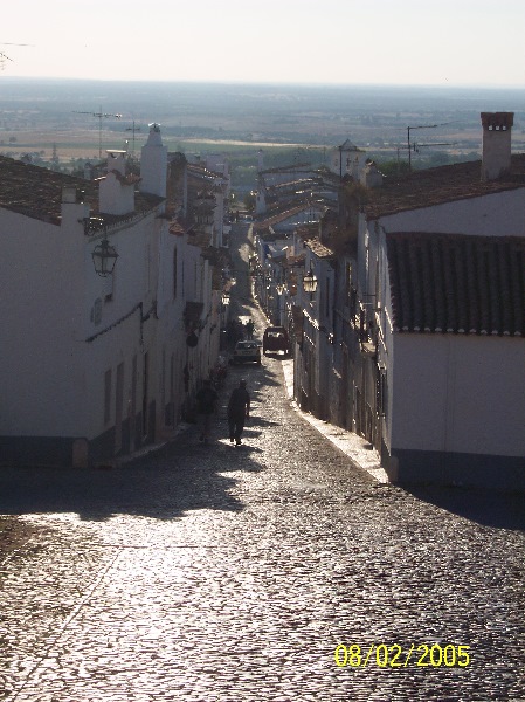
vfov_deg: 17.3
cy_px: 351
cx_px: 262
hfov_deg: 13.0
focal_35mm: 114
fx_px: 2309
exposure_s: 1/500
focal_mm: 24
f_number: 8
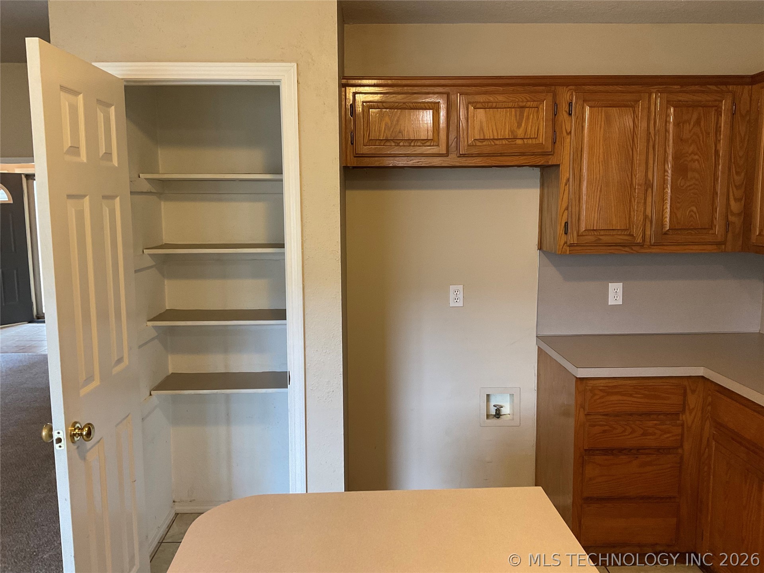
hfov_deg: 61.7
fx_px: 640
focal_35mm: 29
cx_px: 382
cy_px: 286
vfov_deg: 48.2
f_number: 1.8
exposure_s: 1/60
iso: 125
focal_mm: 3
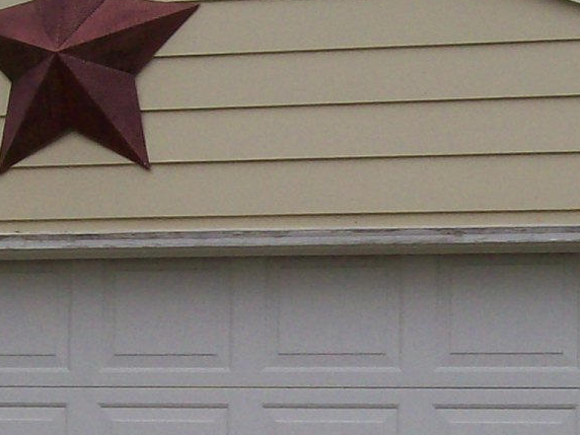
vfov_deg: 10.2
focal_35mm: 145
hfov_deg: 13.6
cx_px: 322
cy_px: 344
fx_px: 2430
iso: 80
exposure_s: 1/567
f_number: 4.8
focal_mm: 6
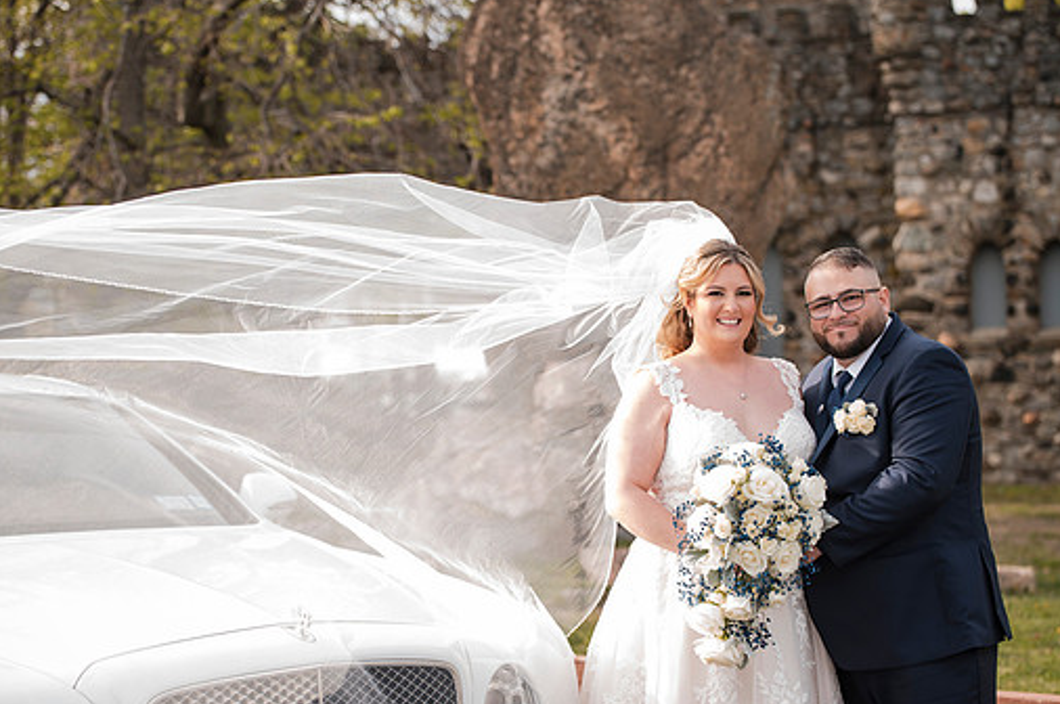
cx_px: 520
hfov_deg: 24.5
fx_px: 2441
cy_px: 392
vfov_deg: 16.4
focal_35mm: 83
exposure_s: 1/200
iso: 50
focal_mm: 70
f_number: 3.2
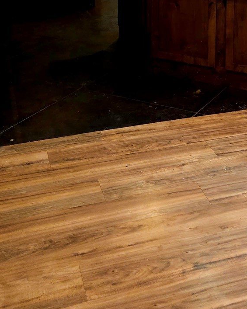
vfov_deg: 28.2
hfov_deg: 24.5
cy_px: -29
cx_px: 201
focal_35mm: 61
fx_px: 558
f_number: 1.8
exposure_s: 1/40
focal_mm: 5.4
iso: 320
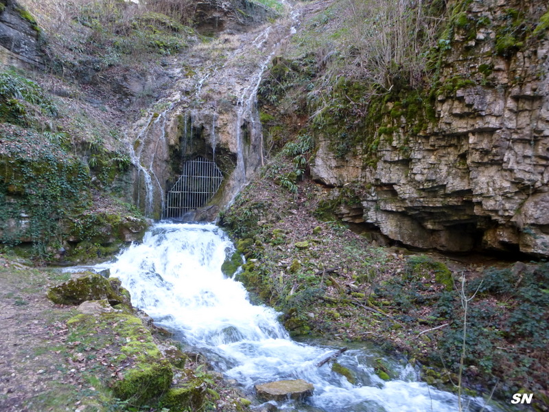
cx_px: 274
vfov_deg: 53.1
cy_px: 206
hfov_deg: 67.3
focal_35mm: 26
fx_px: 412
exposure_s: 1/60
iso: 320
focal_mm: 4.7
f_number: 3.4
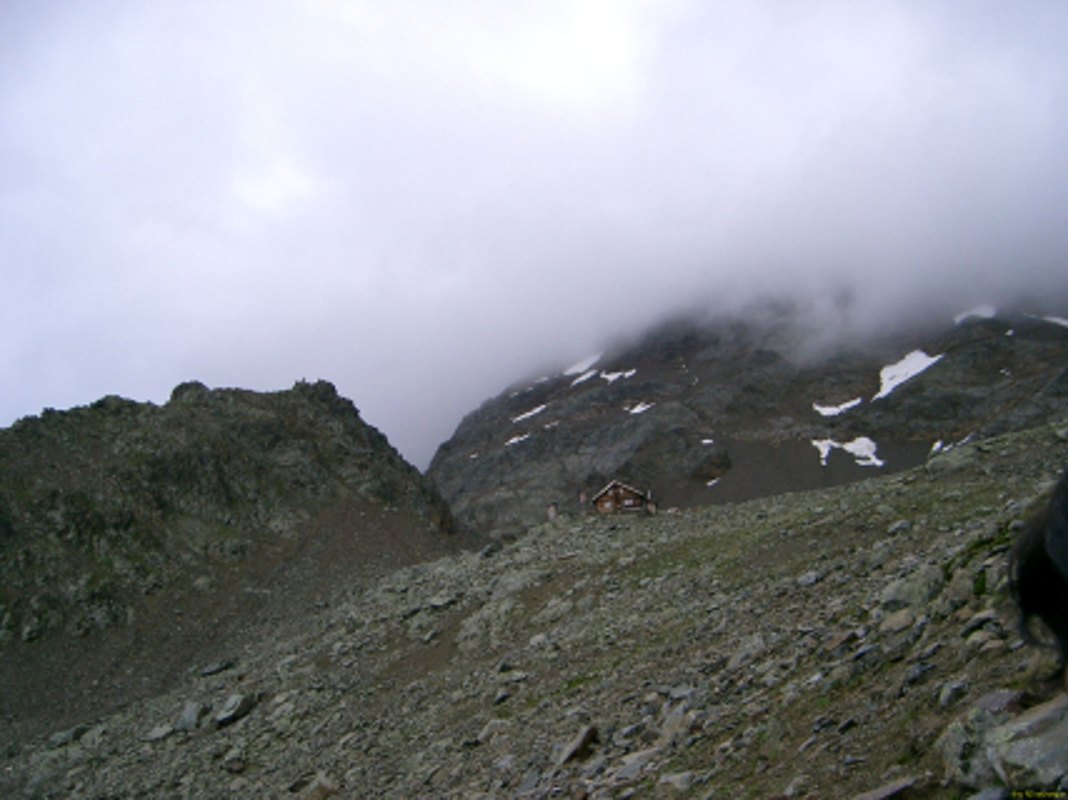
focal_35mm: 39
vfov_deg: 36.8
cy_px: 400
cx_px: 534
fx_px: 1203
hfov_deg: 47.9
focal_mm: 8
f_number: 2.8
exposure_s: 1/400
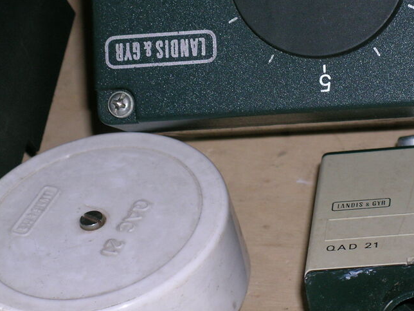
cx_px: 268
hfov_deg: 11.0
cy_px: 89
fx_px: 2153
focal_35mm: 180
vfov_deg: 8.2
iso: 100
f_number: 4.6
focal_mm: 24
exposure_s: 1/121
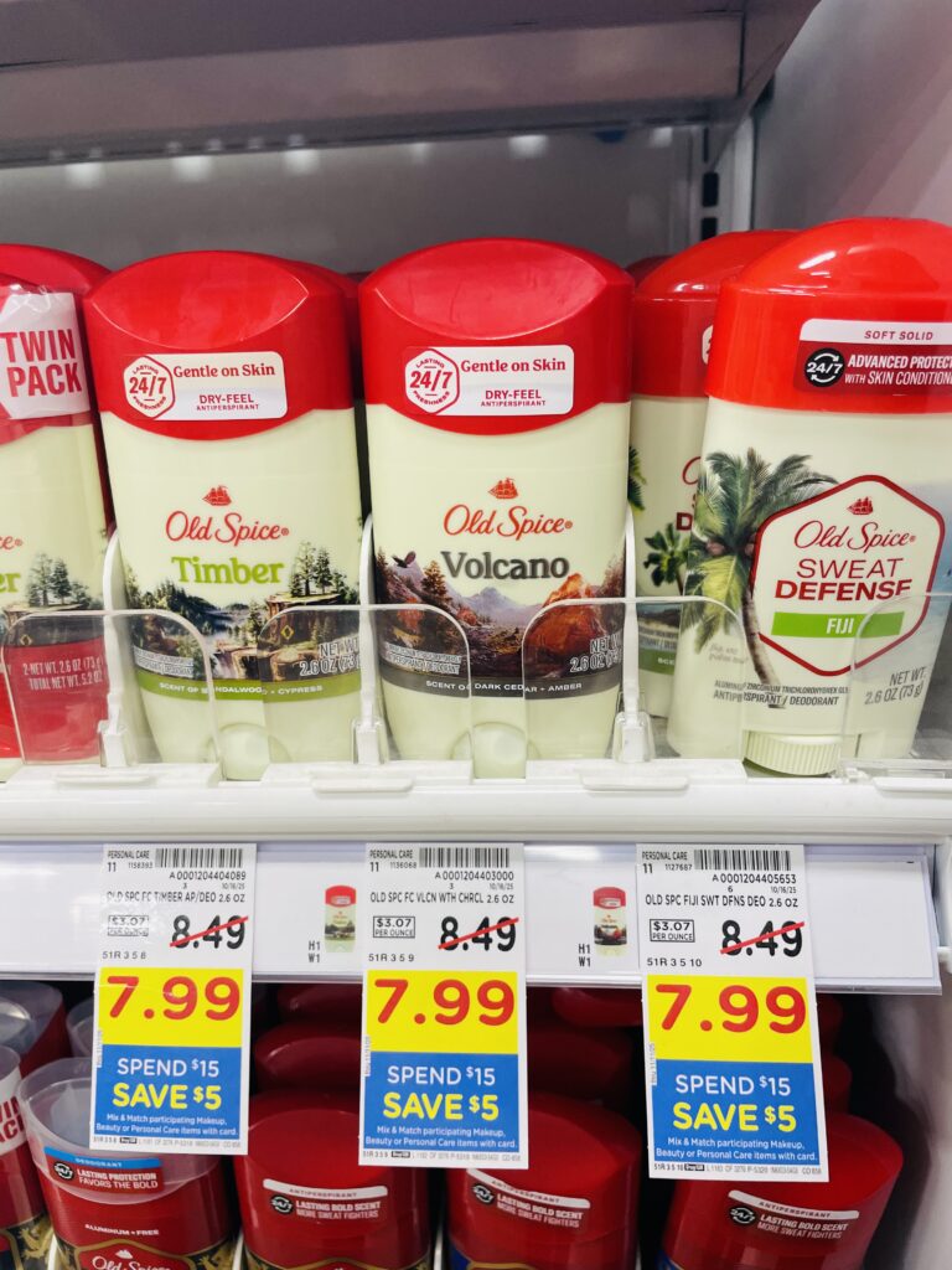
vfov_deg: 67.3
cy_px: 635
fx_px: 953
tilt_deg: -19.0
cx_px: 476
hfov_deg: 53.1
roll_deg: +3.0
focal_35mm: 26
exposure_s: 1/121
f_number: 1.6
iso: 125
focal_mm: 4.2
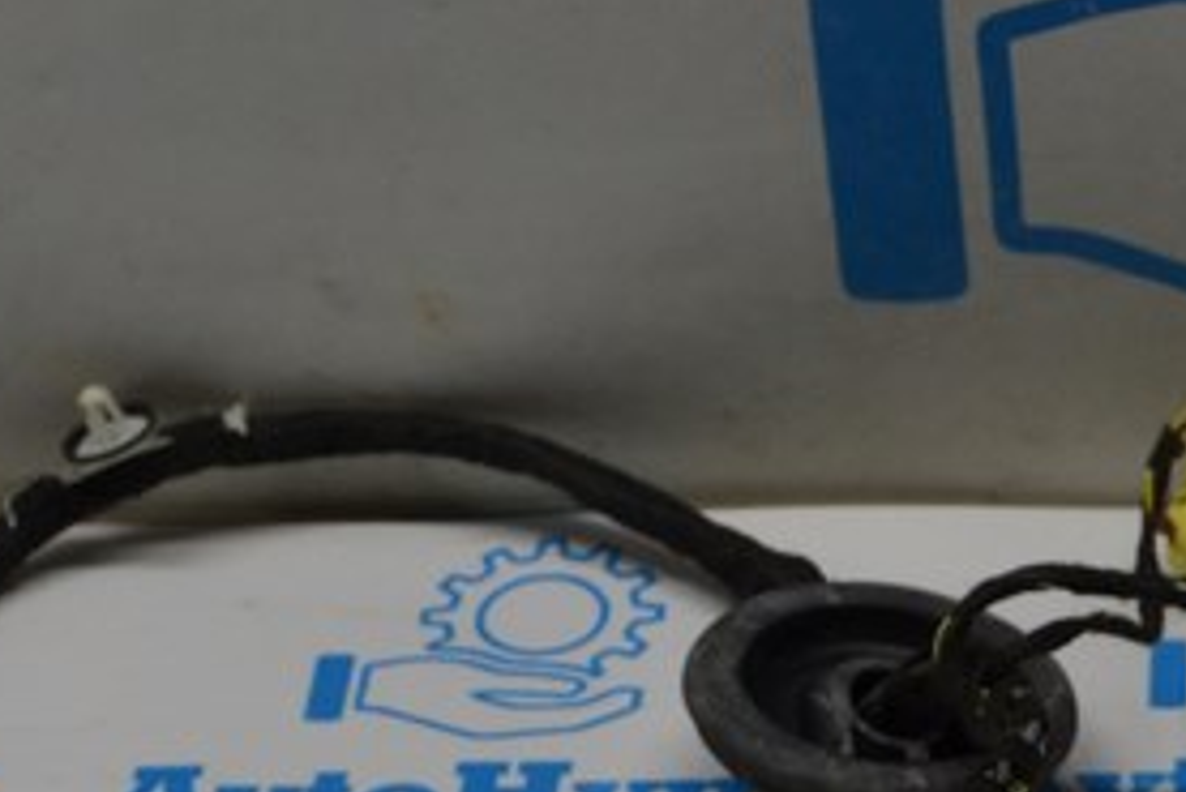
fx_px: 4746
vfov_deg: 9.2
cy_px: 1372
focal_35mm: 144
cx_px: 895
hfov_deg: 14.2
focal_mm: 26
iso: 360
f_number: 5.6
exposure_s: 1/125
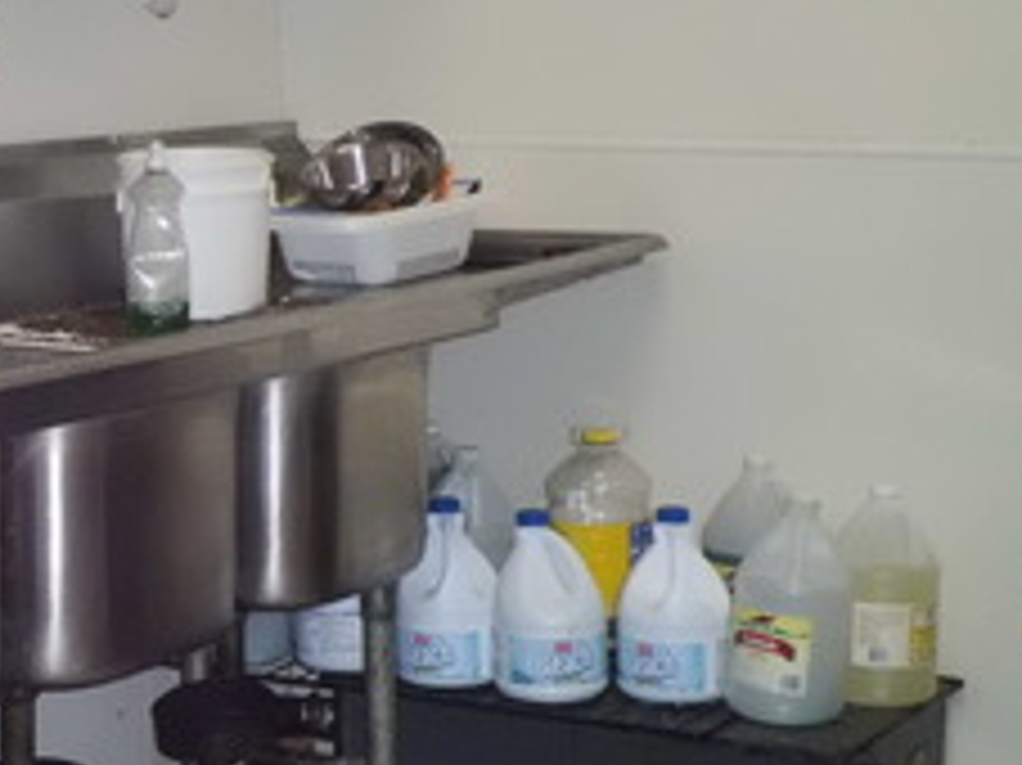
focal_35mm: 94
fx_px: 2774
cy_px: 454
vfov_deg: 15.7
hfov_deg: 20.6
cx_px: 164
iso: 400
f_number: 3.4
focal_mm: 8.3
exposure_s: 1/60
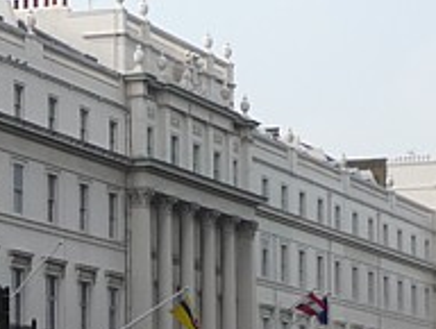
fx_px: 2109
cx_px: -52
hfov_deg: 11.6
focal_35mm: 167
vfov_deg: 8.9
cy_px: 255
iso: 100
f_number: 4.2
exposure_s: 1/500
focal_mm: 8.5
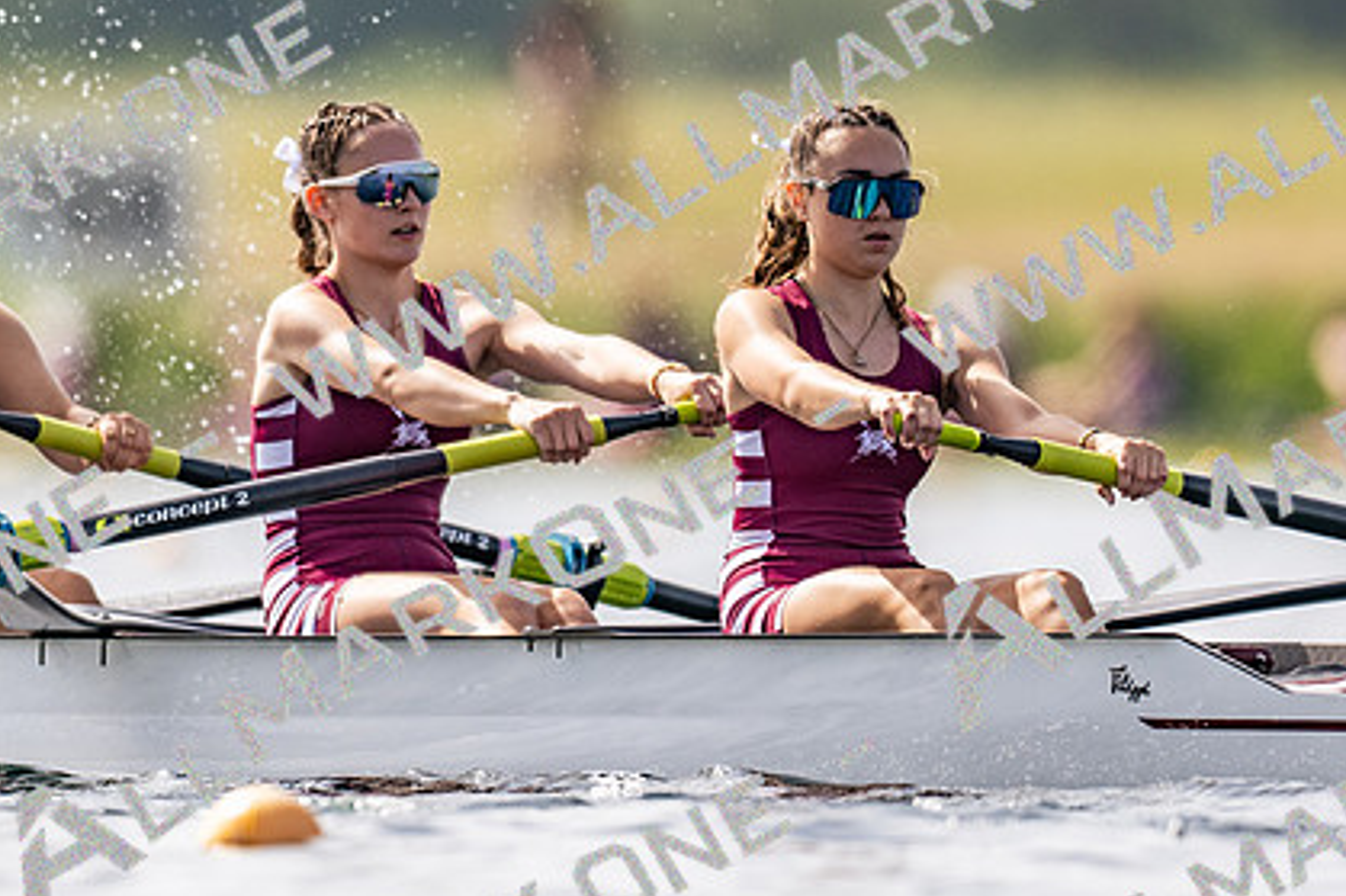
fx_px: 46603
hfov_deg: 1.7
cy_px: 429
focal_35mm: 1247
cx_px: 668
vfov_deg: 1.1
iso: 180
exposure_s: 1/2500
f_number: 4
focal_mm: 600
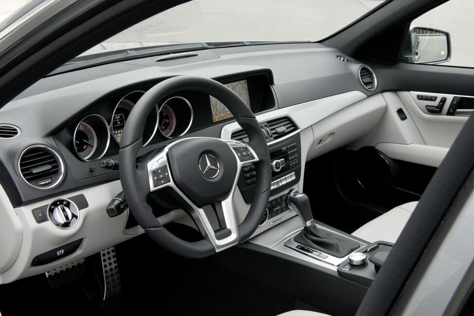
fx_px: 579
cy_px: 158
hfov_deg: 44.5
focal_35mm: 44
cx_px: 237
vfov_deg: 30.5
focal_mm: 44
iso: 100
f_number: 16
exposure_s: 1/1.25
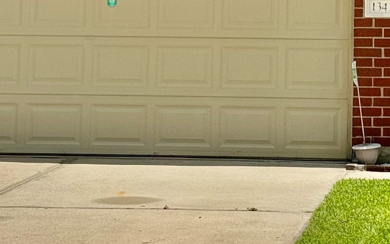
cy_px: -64
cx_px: 323
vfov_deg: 8.0
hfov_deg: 12.8
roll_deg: -1.0
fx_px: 1733
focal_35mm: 163
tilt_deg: +4.2
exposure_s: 1/7092
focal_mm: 6.76
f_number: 1.78
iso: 64
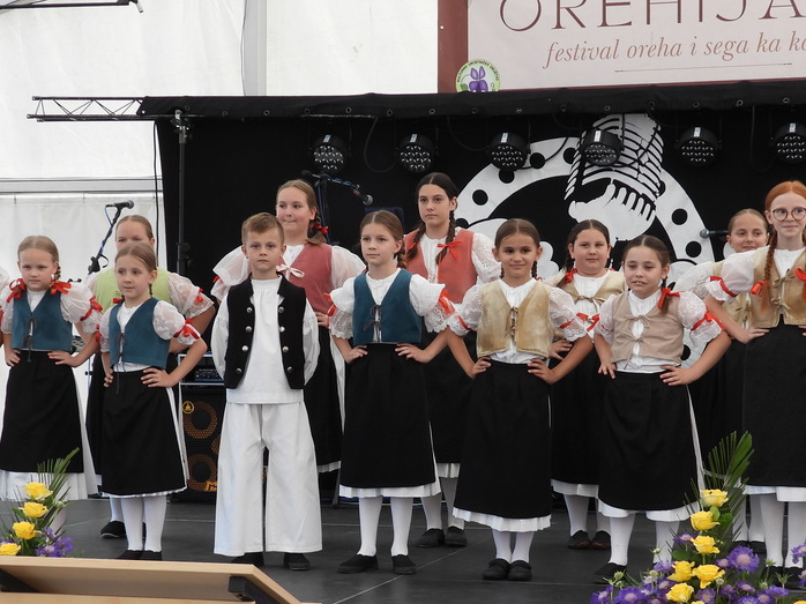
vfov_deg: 17.1
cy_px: 441
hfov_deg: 22.8
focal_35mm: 86
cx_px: 421
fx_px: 2002
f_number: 3.2
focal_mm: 9
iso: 100
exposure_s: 1/80
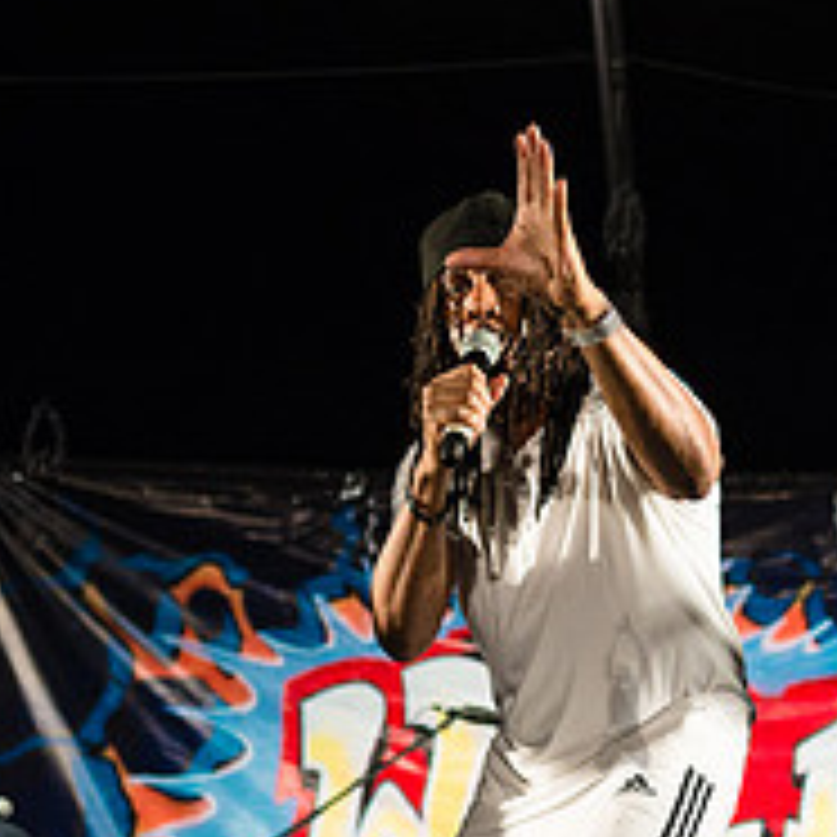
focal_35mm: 93
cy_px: 691
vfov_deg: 18.5
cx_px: 621
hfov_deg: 18.6
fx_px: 2544
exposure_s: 1/1000
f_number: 2.8
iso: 1250
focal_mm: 35
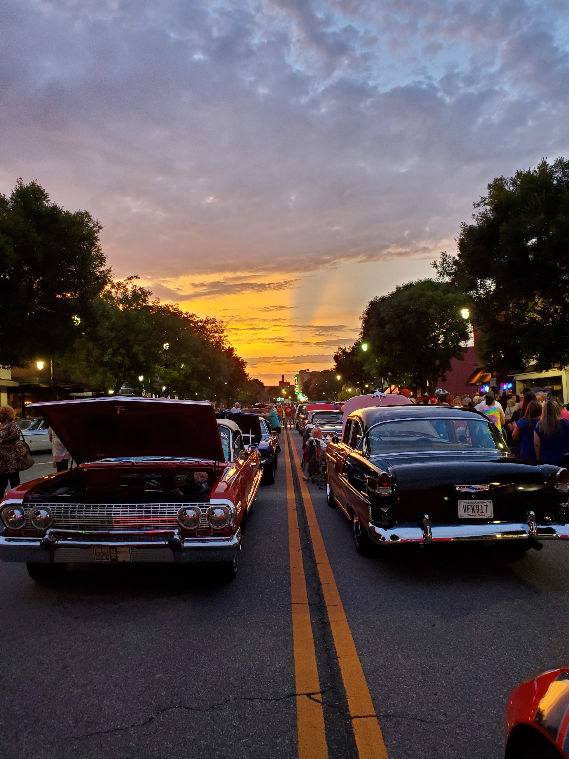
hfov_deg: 53.1
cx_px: 284
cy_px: 380
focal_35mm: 26
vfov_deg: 67.3
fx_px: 570
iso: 200
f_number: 2.4
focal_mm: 4.3
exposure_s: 1/30
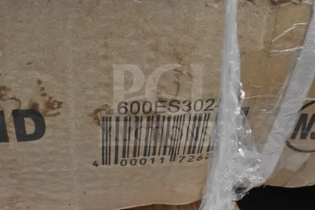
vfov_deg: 29.0
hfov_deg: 42.3
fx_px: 407
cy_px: 105
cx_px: 158
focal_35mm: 46
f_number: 18
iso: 6400
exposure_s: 1/1250
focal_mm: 31
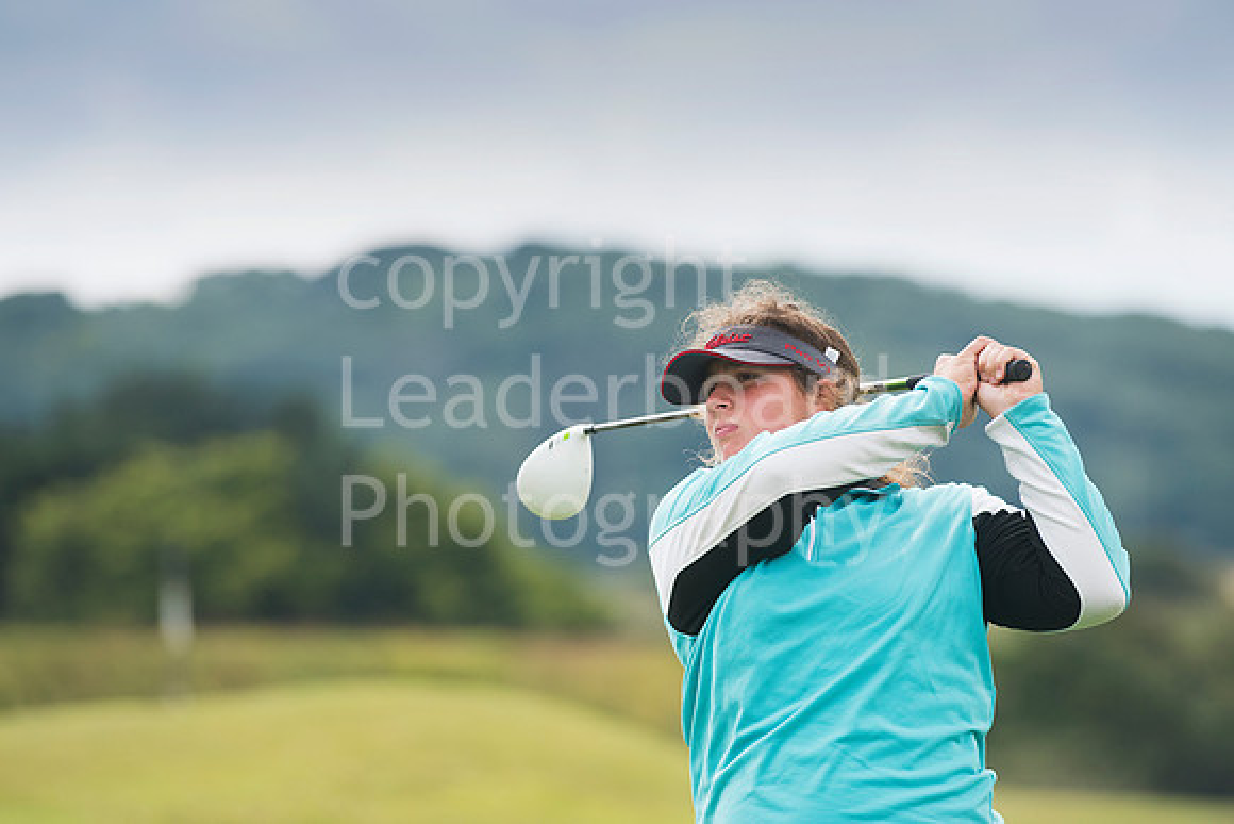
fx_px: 10285
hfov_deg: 6.9
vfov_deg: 4.6
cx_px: 617
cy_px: 412
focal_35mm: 300
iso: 800
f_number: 6.3
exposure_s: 1/1600
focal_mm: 300
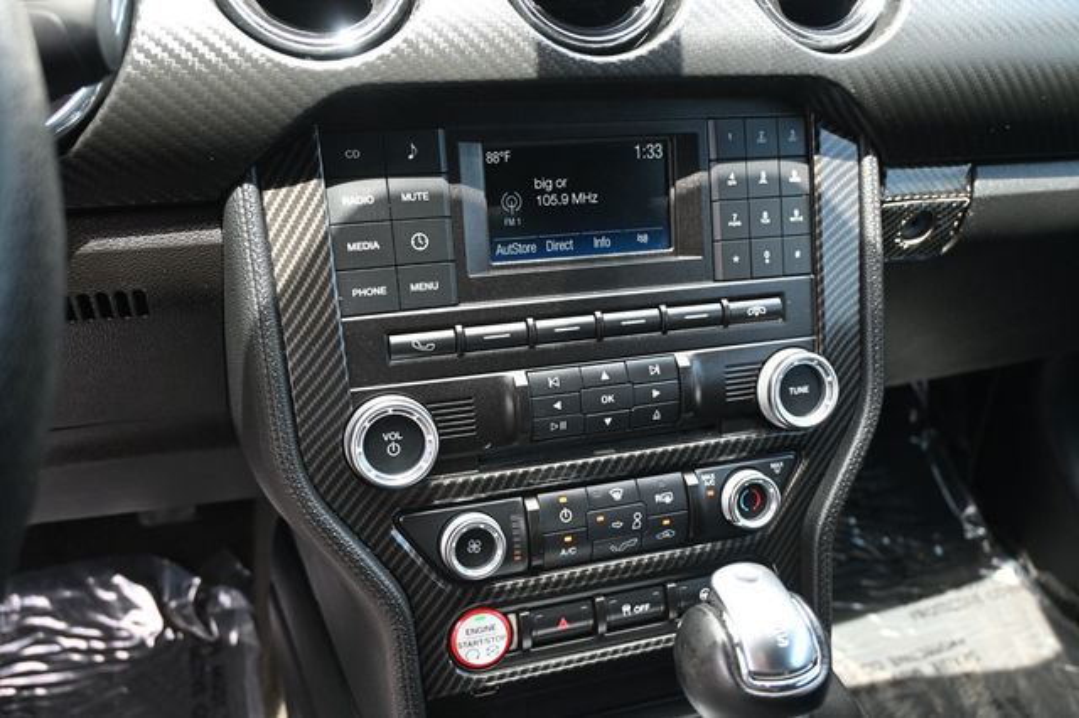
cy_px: 359
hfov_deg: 62.0
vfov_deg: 43.6
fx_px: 899
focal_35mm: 30
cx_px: 540
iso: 560
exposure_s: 1/125
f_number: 3.8
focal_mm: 20
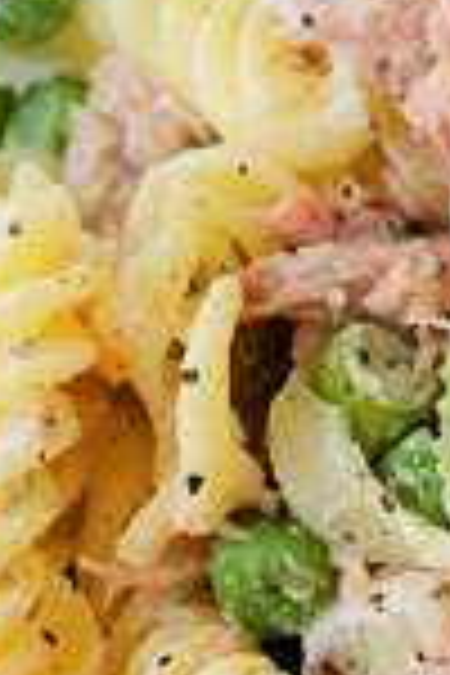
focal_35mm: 450
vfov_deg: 4.6
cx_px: 711
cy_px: 918
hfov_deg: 3.0
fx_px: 8437
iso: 560
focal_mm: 50
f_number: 2.8
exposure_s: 1/500
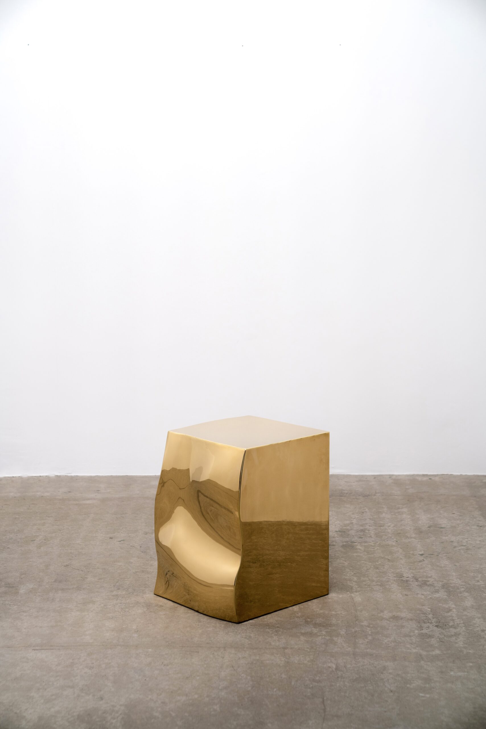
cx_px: 243
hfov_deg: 19.5
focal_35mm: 70
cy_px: 364
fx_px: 1417
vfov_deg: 28.8
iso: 200
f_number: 4.5
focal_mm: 70
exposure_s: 1/80
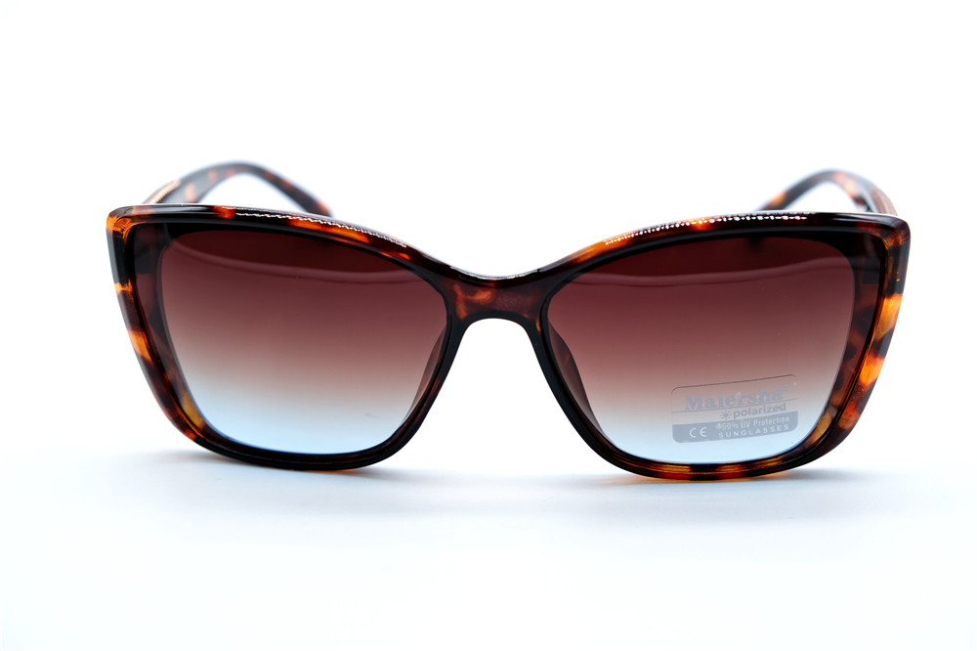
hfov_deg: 35.7
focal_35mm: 56
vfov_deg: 24.2
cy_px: 326
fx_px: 1519
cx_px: 488
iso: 160
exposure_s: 1/140
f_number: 5
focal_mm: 37.4
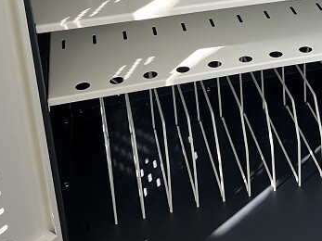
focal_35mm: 75
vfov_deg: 18.5
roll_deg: +1.7
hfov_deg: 25.3
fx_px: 697
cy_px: -55
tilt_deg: -21.1
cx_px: 281
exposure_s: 1/224
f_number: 1.6
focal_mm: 5.1
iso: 40
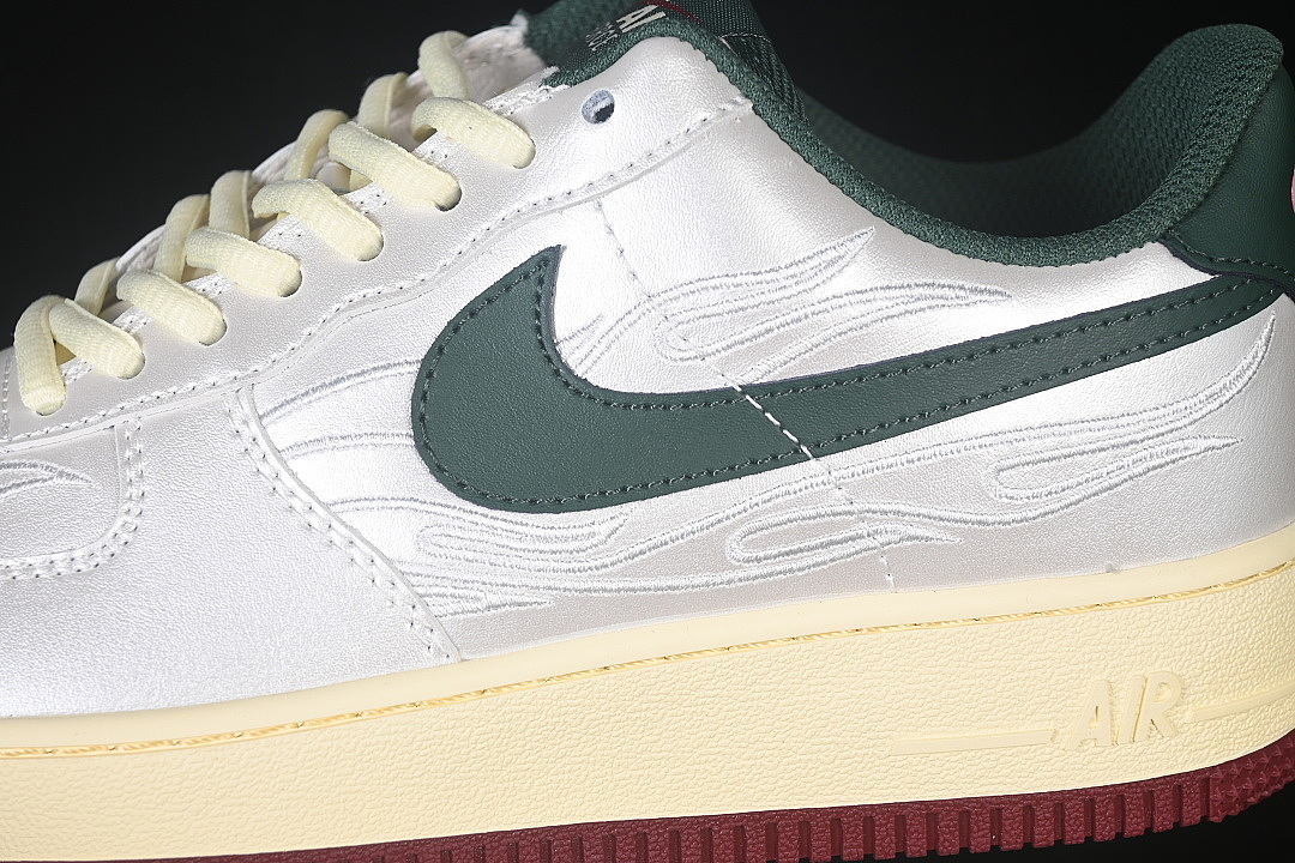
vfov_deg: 18.2
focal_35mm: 75
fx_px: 2698
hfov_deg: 27.0
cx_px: 648
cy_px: 432
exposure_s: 1/80
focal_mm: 50
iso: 160
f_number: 7.1
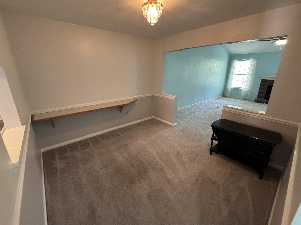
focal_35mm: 15
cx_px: 151
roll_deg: -0.6
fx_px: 130
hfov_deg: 98.2
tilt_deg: -18.7
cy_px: 109
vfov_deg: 81.7
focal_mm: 2.22
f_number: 2.2
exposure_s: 1/60
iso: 640
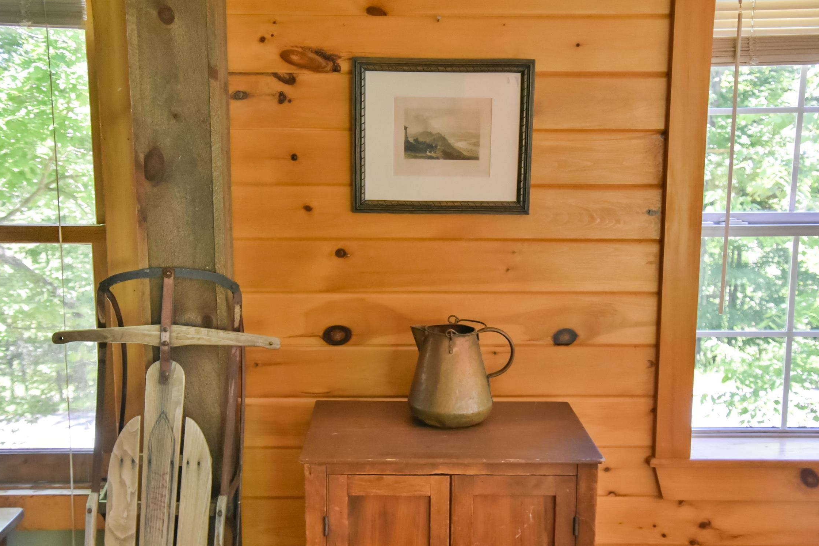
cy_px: 274
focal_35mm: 37
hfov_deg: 51.9
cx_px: 404
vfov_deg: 35.9
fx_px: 842
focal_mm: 24
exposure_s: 1/640
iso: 3200
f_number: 3.5
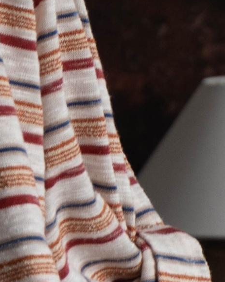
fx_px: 3888
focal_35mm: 467
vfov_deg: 4.1
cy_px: -68
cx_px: -102
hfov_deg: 3.3
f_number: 5.6
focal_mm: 50
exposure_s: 1/60
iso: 100
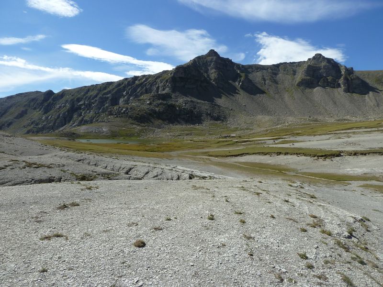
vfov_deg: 54.9
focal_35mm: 25
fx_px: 277
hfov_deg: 69.4
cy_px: 144
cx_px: 192
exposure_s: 1/400
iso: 80
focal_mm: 4.1
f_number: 5.6
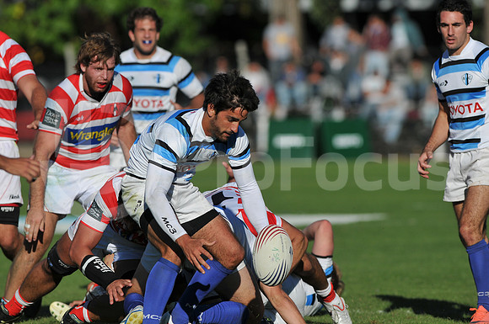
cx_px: 244
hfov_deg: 4.6
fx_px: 6104
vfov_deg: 3.0
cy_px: 162
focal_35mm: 450
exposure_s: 1/5000
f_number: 3.5
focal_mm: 300
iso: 200
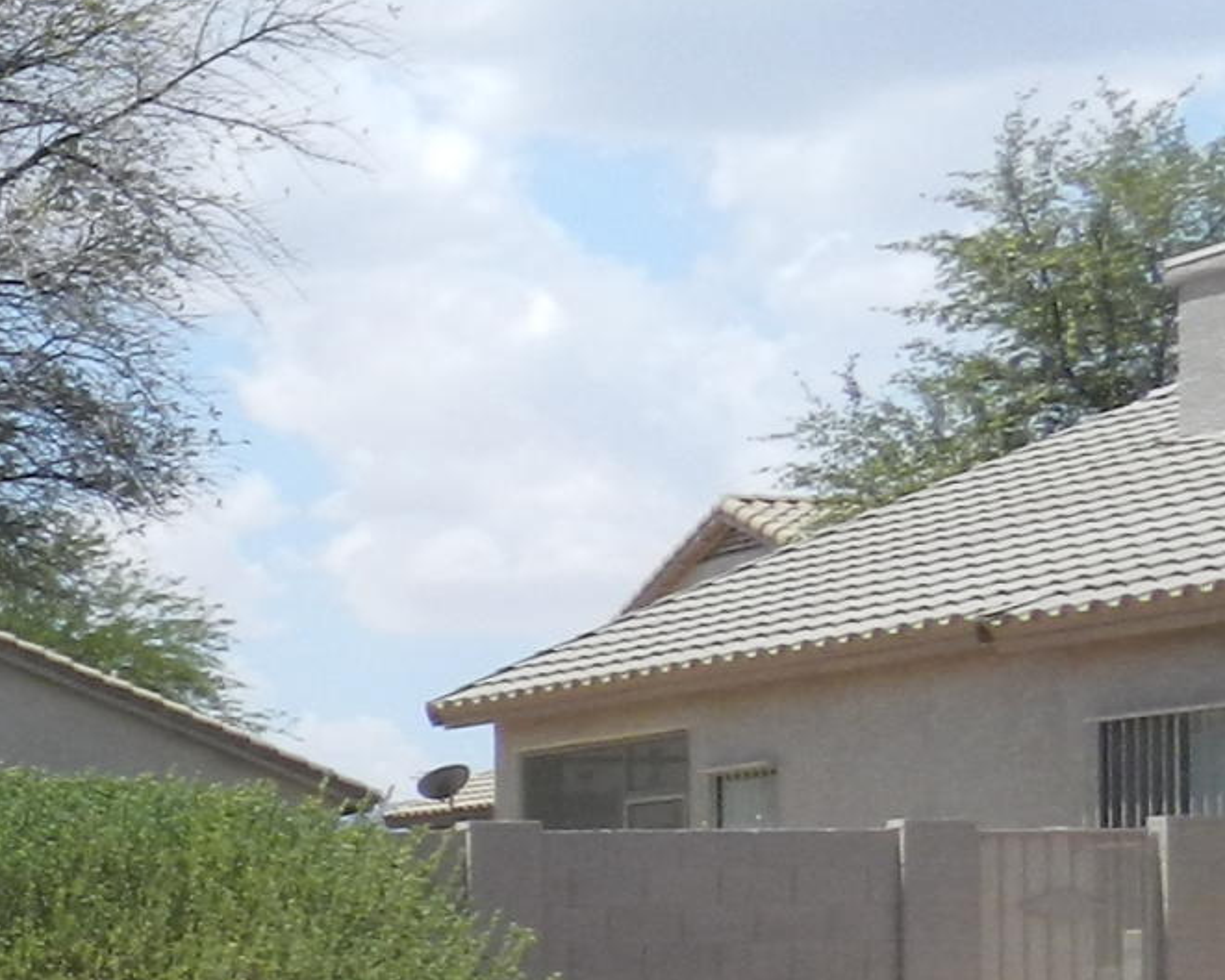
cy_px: 1023
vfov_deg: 12.3
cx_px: -1534
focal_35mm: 124
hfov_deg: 12.7
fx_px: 4496
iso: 160
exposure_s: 1/1500
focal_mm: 5
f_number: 3.6
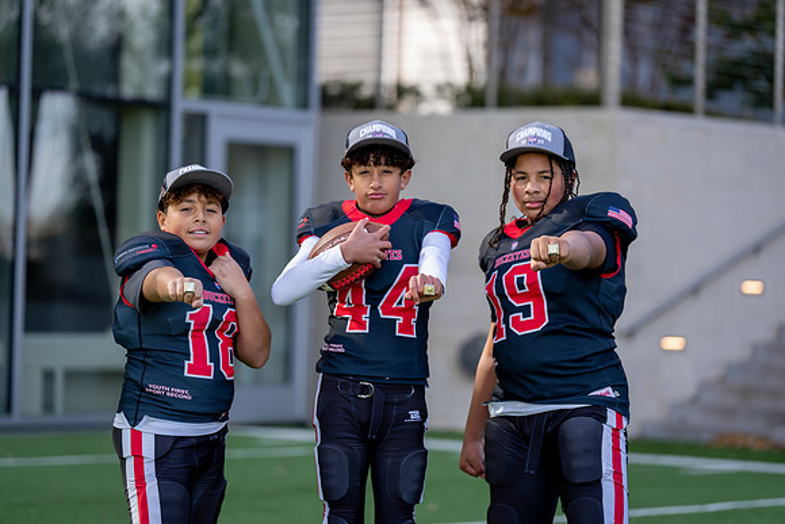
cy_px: 262
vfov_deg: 10.2
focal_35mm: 135
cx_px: 392
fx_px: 2944
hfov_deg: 15.2
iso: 100
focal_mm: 135
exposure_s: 1/500
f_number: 2.8
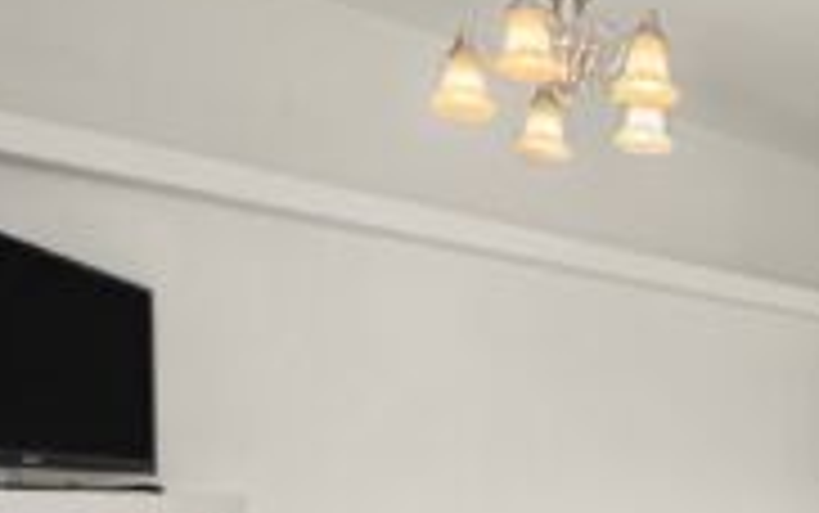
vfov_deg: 30.7
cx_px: 706
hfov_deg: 47.3
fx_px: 849
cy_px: 538
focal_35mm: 38
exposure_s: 1/10
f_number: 8
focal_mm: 17
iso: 200
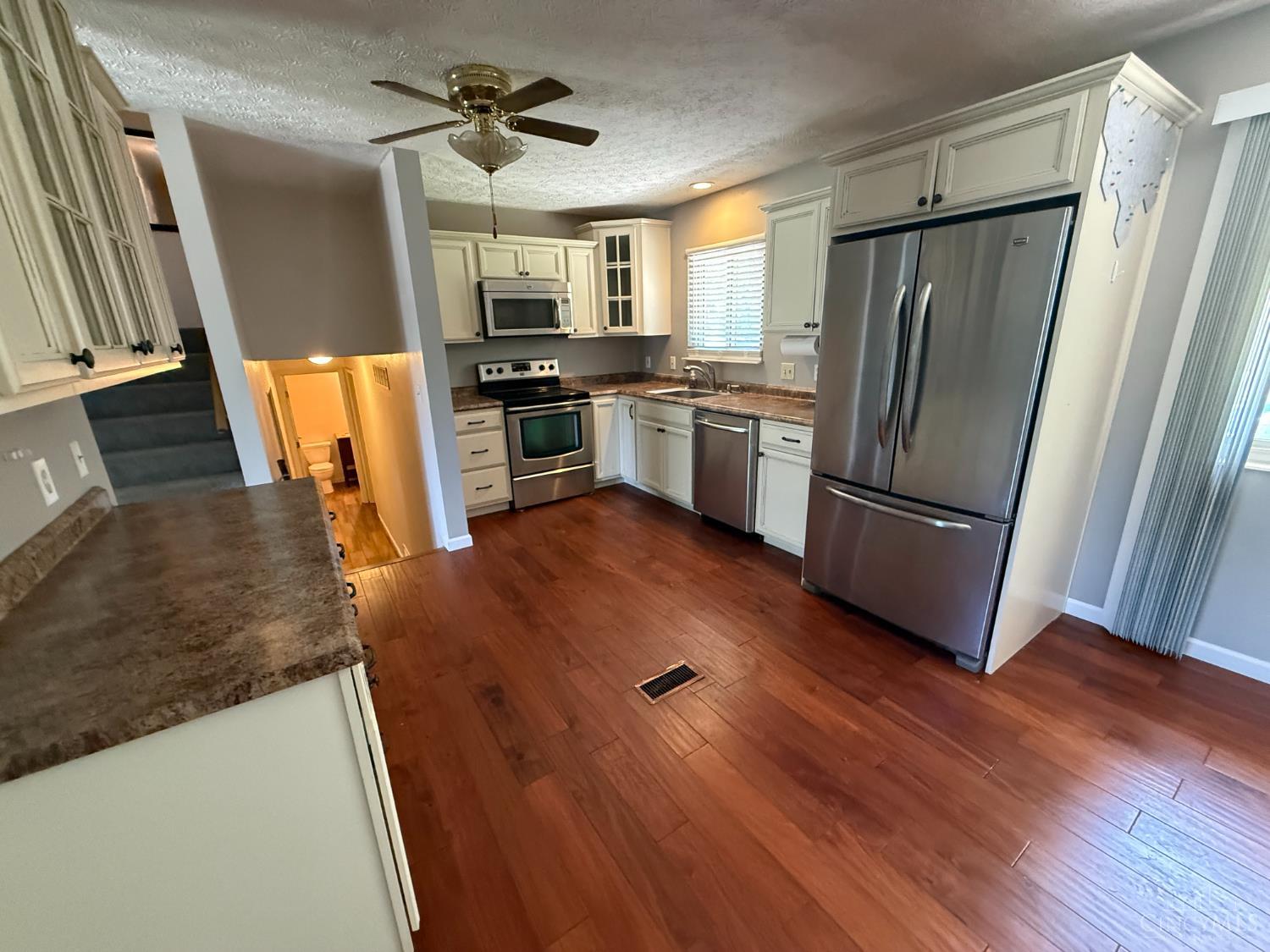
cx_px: 635
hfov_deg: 102.1
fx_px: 514
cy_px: 476
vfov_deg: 85.7
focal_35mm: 14
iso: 800
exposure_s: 1/60
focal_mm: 2.22
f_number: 2.2
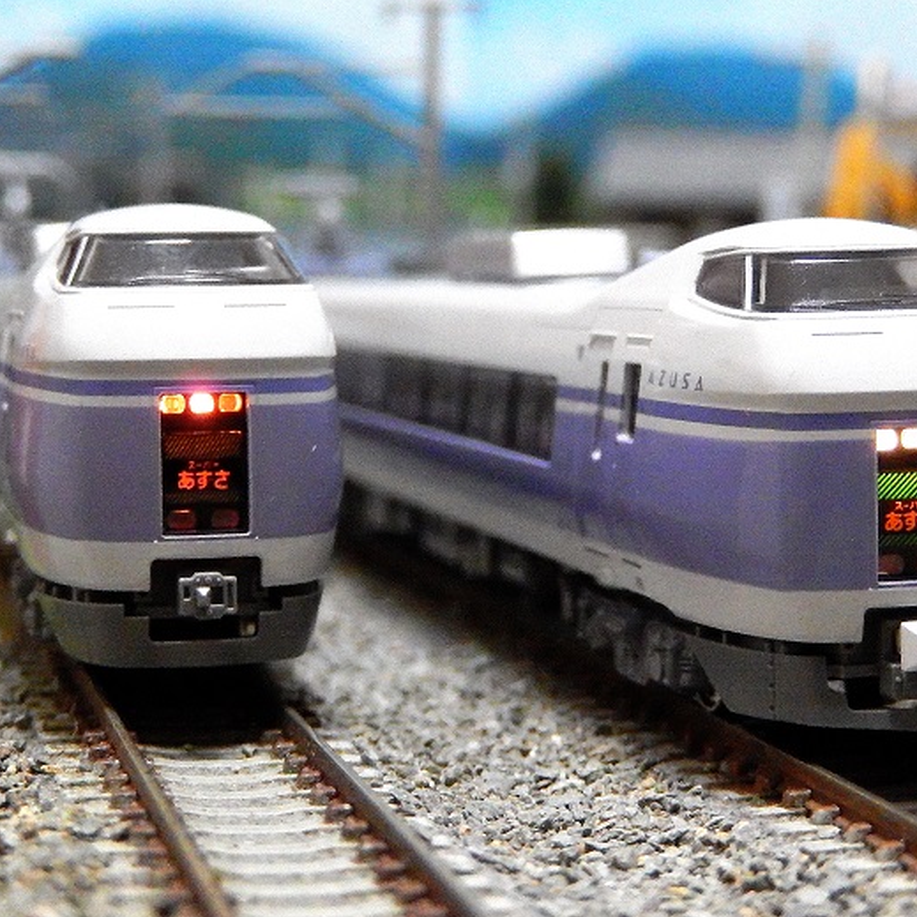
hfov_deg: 19.9
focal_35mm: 87
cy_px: 458
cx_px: 500
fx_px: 2607
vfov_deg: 19.9
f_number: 4.9
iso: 3200
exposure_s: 1/60
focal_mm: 13.1
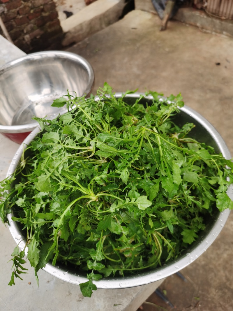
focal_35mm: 27
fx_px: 242
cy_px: 156
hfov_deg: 51.3
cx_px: 116
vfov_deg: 65.3
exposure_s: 1/289
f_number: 1.8
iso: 50
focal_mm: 5.58
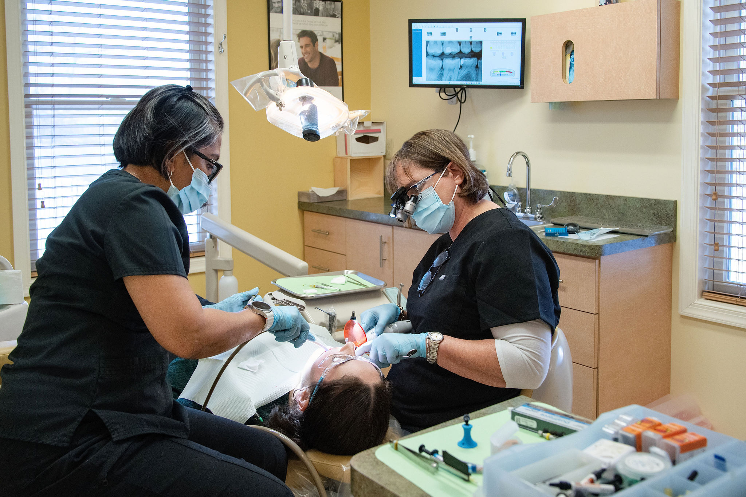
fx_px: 684
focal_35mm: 33
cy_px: 248
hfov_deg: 57.2
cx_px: 373
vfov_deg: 40.0
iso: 2500
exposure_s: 1/160
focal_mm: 33
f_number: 5.6
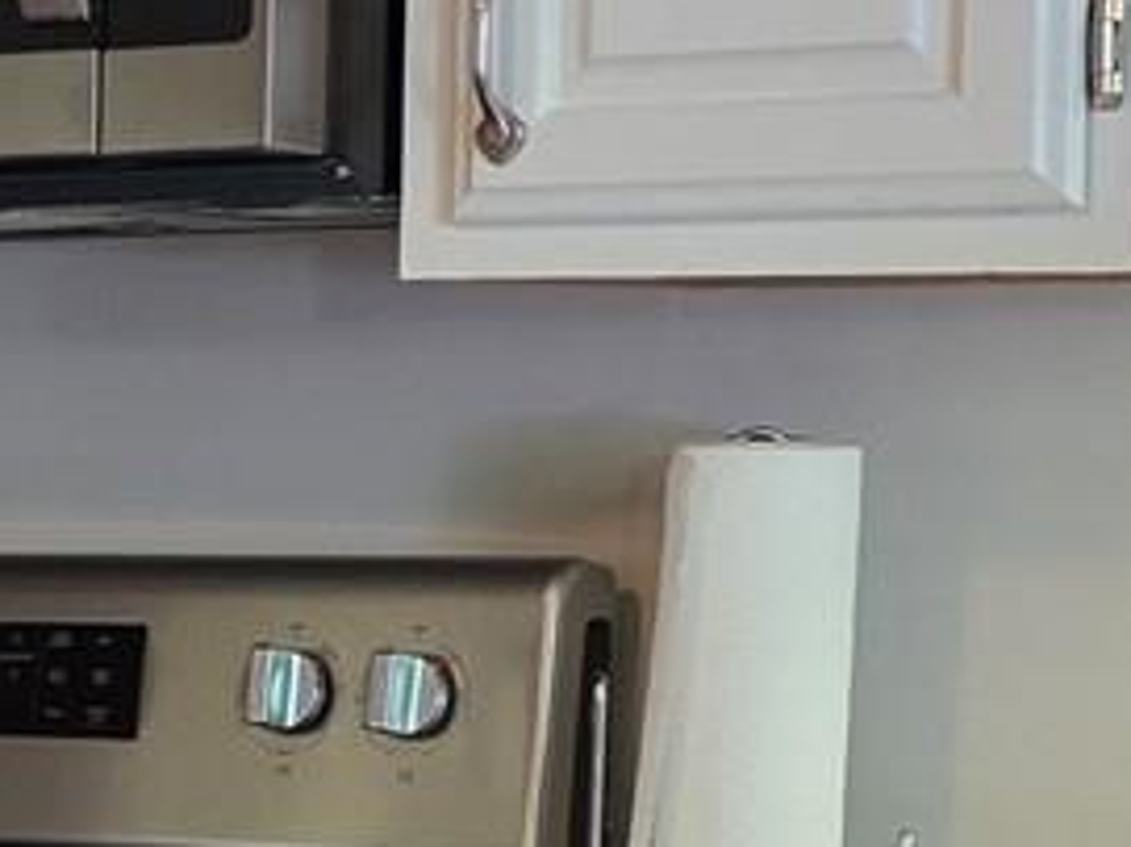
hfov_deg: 10.4
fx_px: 5683
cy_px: 855
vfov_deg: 8.5
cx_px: -1214
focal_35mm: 174
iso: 320
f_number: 1.7
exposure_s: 1/120
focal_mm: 6.3
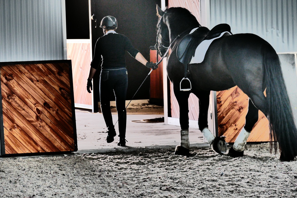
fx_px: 1617
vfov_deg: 7.0
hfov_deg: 10.5
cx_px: 148
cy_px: 99
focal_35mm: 196
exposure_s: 1/100
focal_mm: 71.46
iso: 500
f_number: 4
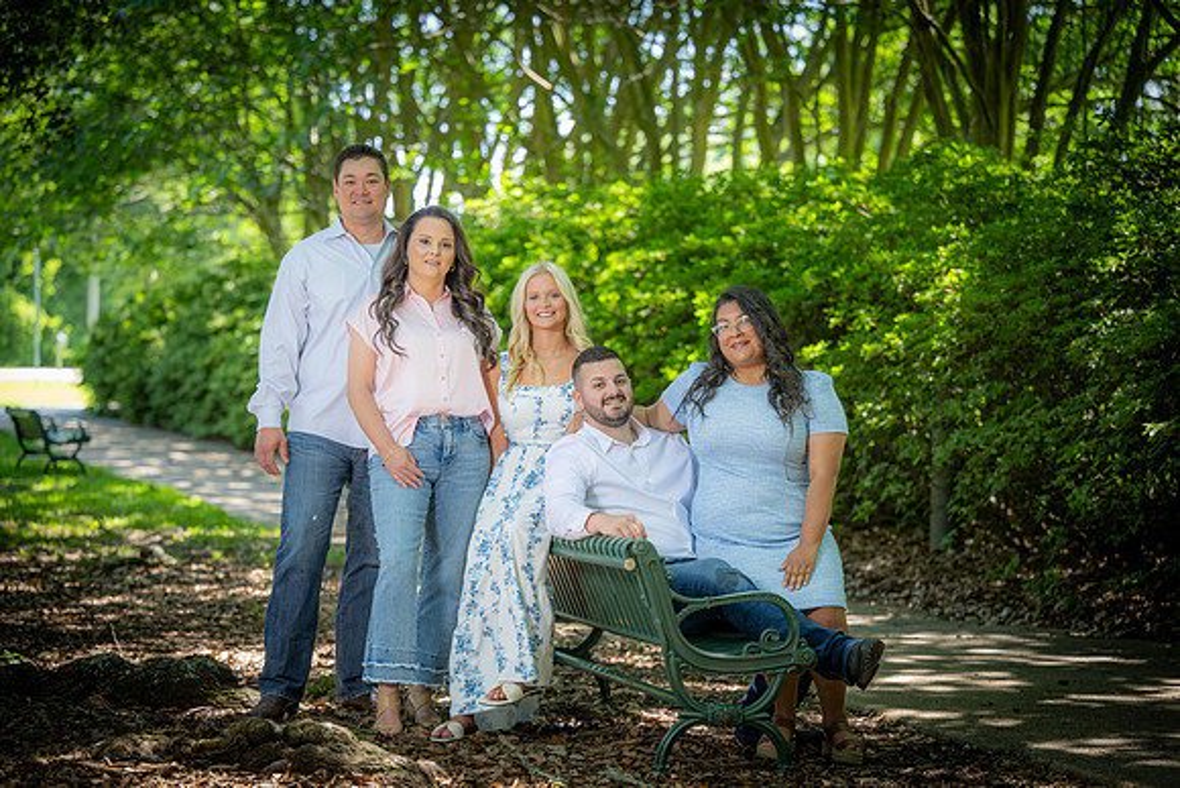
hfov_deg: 22.4
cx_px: 590
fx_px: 2983
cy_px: 394
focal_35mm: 91
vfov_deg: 15.0
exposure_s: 1/100
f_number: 2.8
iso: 100
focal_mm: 91
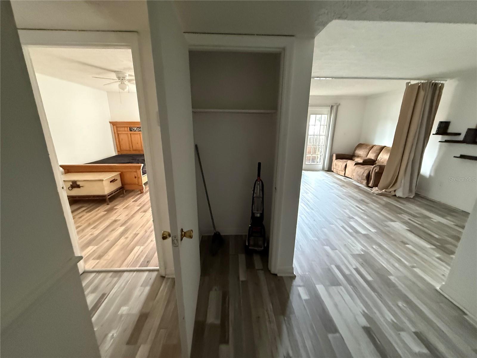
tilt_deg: -16.6
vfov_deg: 85.7
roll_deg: -0.7
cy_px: 179
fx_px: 193
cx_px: 238
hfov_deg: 102.1
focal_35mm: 14
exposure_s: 1/60
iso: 800
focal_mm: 2.22
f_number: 2.2
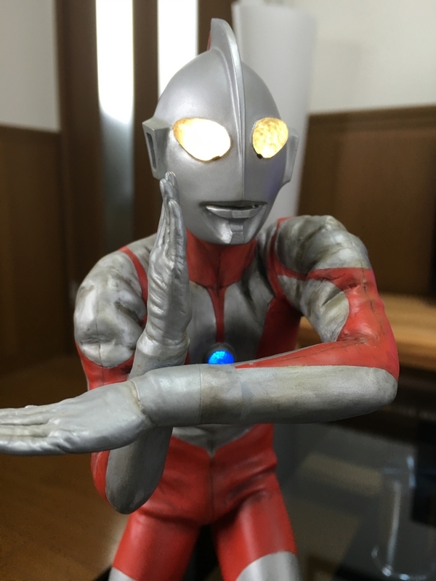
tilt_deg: -9.8
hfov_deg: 48.2
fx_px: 487
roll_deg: +0.3
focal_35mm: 29
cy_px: 290
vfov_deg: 61.7
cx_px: 218
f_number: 2.2
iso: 40
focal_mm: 4.15
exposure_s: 1/30
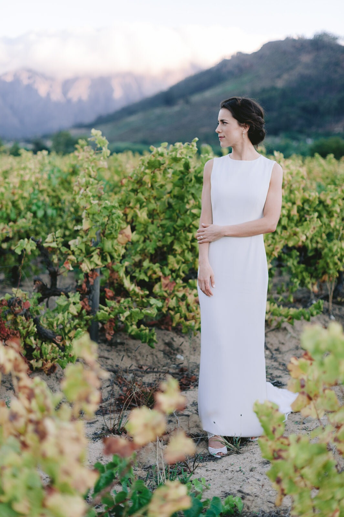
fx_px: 717
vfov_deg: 39.6
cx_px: 172
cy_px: 258
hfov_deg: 27.0
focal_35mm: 50
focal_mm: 50
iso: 400
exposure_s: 1/500
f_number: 2
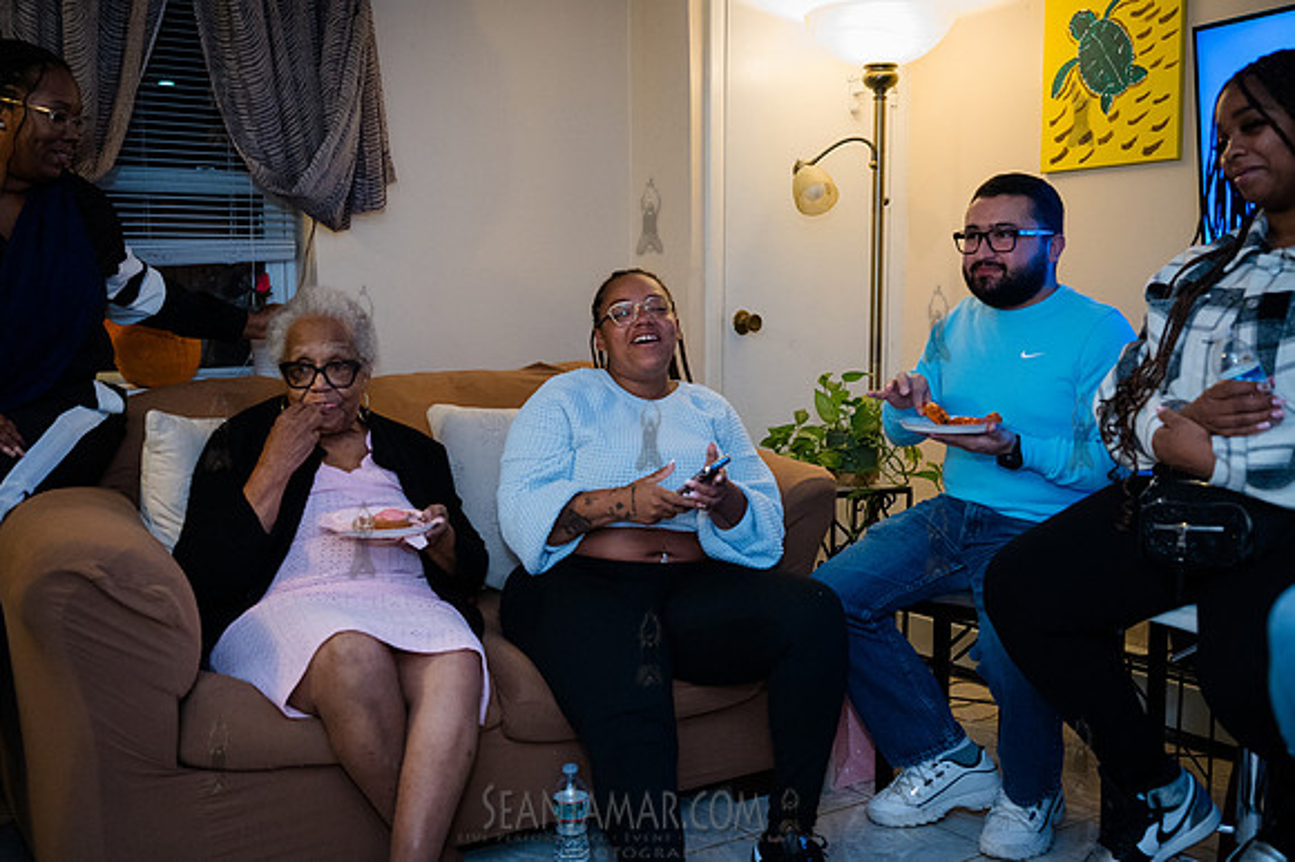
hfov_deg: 53.1
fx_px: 1295
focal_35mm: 36
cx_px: 648
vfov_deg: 36.8
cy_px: 431
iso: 6400
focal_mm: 35
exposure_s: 1/320
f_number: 3.5
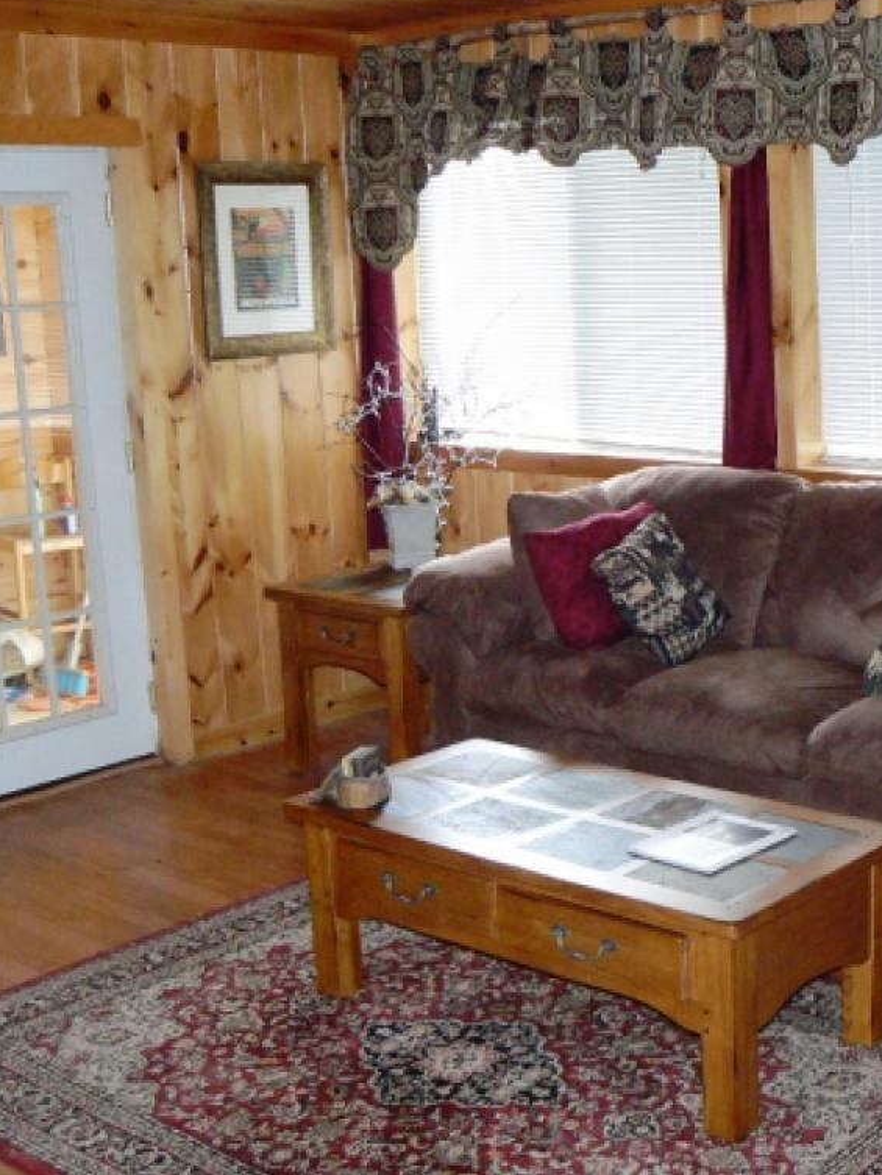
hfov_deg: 29.2
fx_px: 1664
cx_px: 673
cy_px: 577
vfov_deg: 38.9
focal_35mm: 49
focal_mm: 6
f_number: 2.8
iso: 250
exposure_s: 1/30
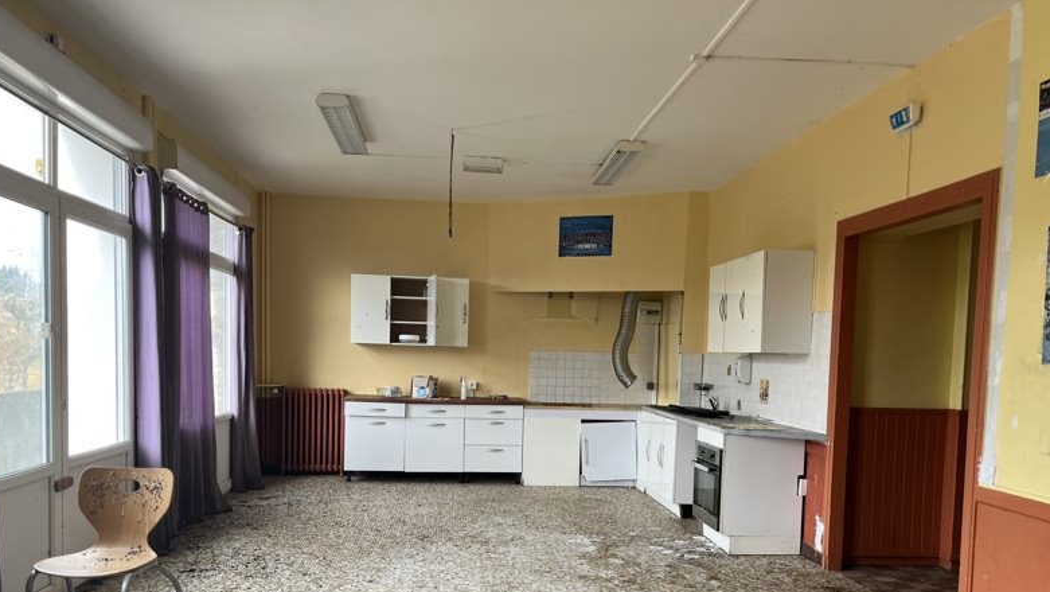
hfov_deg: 66.0
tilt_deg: -2.3
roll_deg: -2.1
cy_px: 402
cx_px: 523
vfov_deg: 39.7
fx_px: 808
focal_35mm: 29
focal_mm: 5.1
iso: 40
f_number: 1.6
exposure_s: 1/121
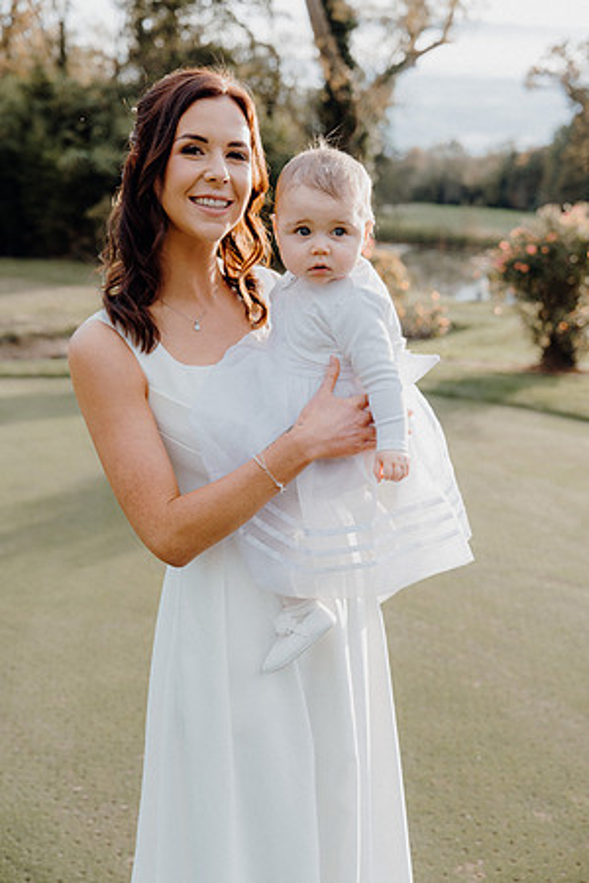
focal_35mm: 44
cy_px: 442
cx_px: 294
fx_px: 1080
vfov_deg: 44.5
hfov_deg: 30.5
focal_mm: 44
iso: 125
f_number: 3.5
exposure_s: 1/250
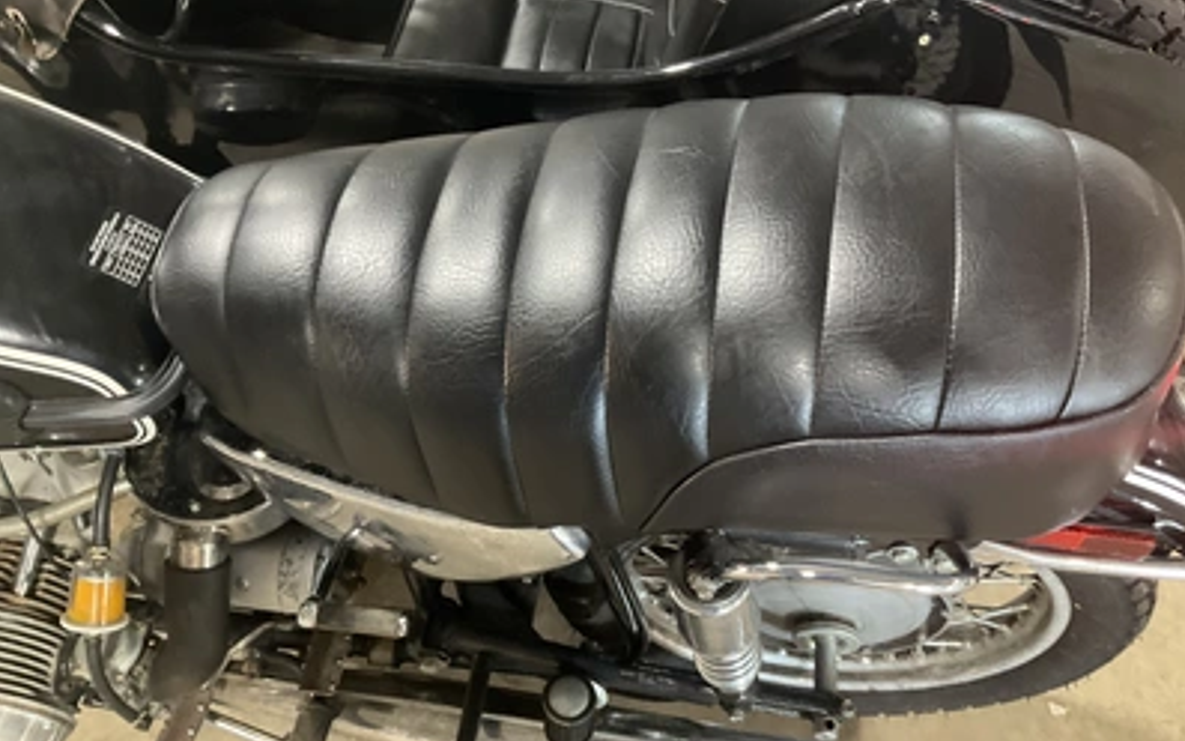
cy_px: 412
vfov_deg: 40.5
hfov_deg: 61.2
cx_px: 594
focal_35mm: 31
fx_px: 1001
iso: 320
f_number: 1.8
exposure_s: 1/40
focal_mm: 3
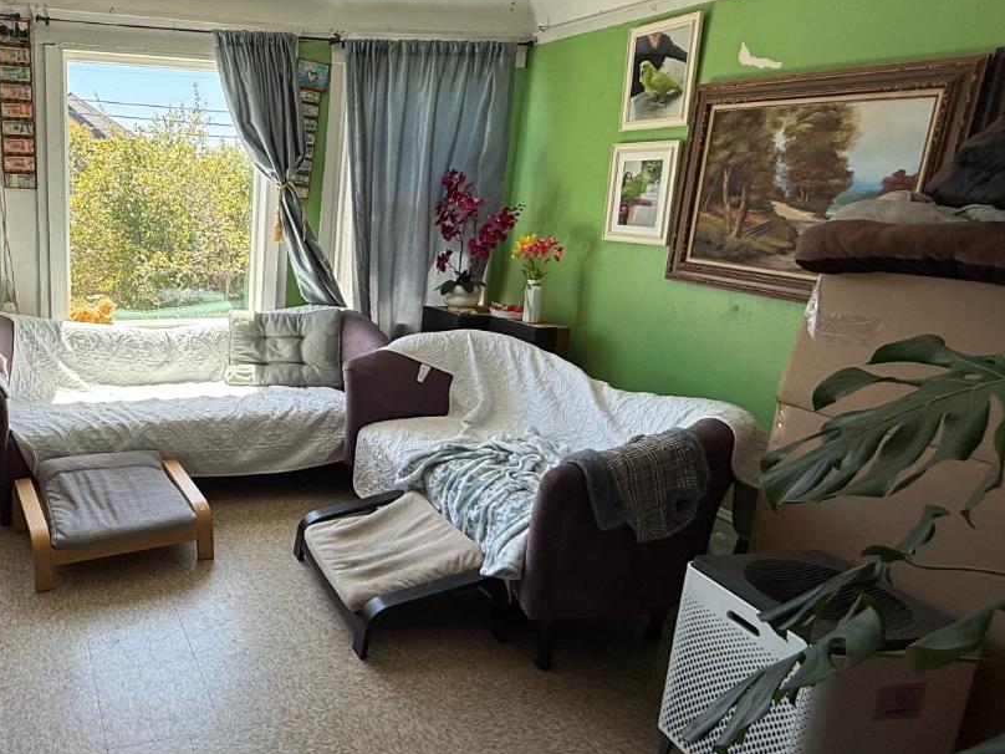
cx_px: 226
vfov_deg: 53.0
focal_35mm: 26
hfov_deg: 62.6
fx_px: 755
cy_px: 354
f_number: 2.2
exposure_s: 1/153
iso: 50
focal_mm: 2.22
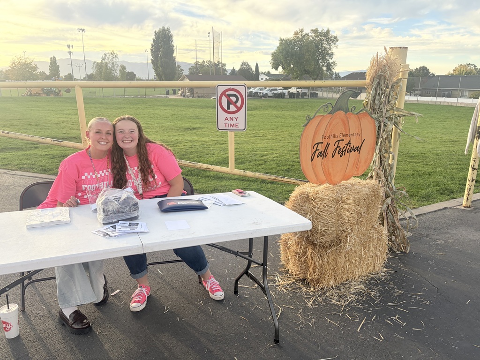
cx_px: 240
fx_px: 361
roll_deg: +0.8
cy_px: 180
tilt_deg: -15.6
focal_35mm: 26
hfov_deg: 67.3
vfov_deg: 53.1
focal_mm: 5.96
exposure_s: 1/680
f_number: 1.6
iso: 64
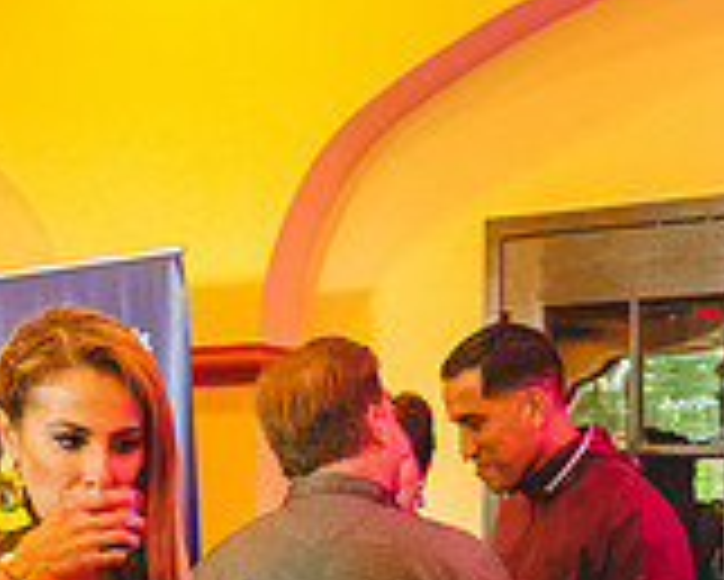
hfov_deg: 23.4
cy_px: 758
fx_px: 1737
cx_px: 481
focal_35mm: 81
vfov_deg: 17.7
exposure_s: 1/160
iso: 16000
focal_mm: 24
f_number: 3.5
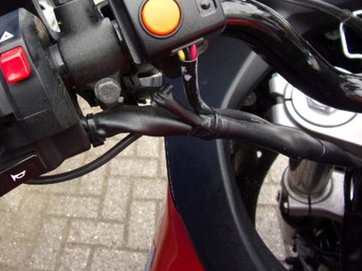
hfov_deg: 49.7
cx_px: 98
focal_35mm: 36
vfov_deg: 38.9
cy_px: 78
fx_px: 376
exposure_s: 1/56
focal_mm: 4.3
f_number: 3.3
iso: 80
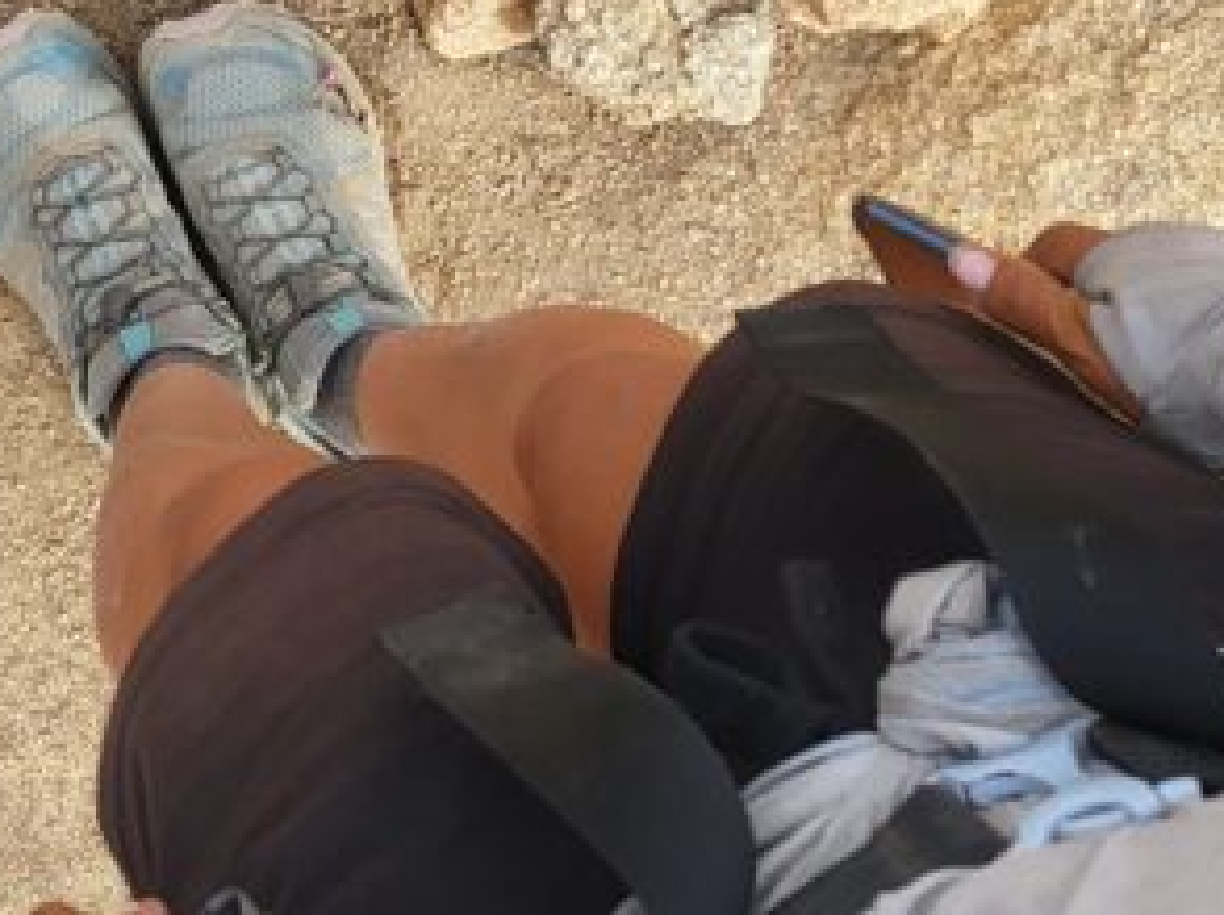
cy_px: -288
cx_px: 71
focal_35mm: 91
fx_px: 3214
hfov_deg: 21.0
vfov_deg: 15.4
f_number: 1.8
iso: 40
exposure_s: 1/713
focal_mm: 5.4
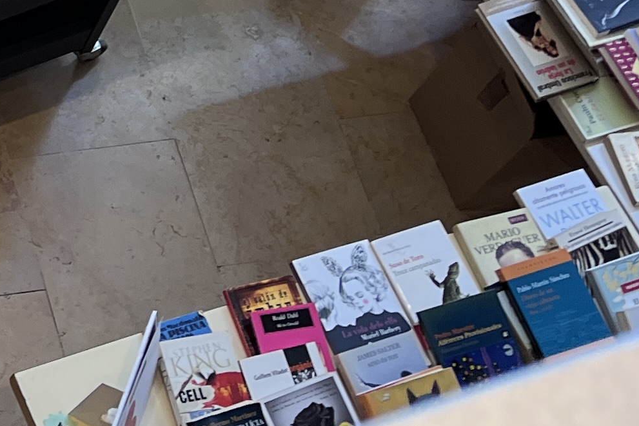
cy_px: -195
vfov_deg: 11.9
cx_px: -329
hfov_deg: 16.8
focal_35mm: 110
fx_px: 1953
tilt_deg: -57.0
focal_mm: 5.1
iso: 125
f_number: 1.6
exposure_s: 1/100
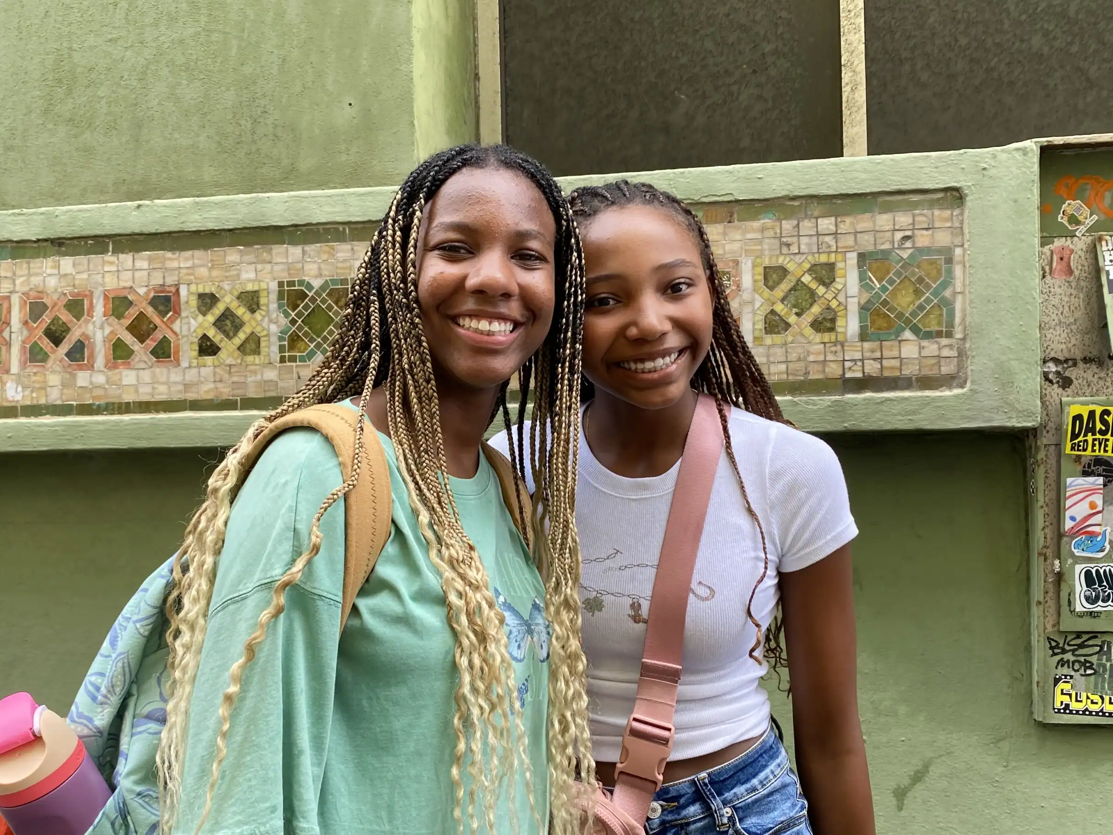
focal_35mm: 36
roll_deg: +2.0
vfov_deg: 39.6
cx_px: 565
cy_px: 450
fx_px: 1157
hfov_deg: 51.4
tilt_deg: -3.4
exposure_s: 1/129
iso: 32
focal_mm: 4.25
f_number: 1.8
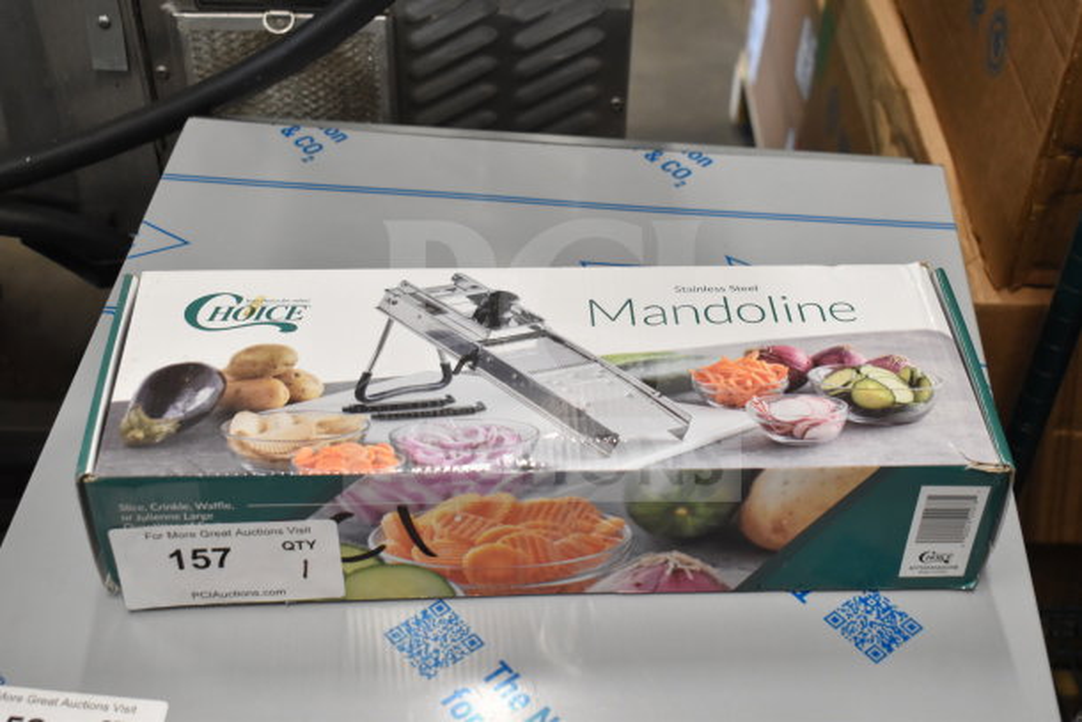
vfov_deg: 26.5
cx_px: 541
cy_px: 361
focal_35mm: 51
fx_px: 1533
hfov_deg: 38.9
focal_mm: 34
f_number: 4.5
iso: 1600
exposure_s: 1/50
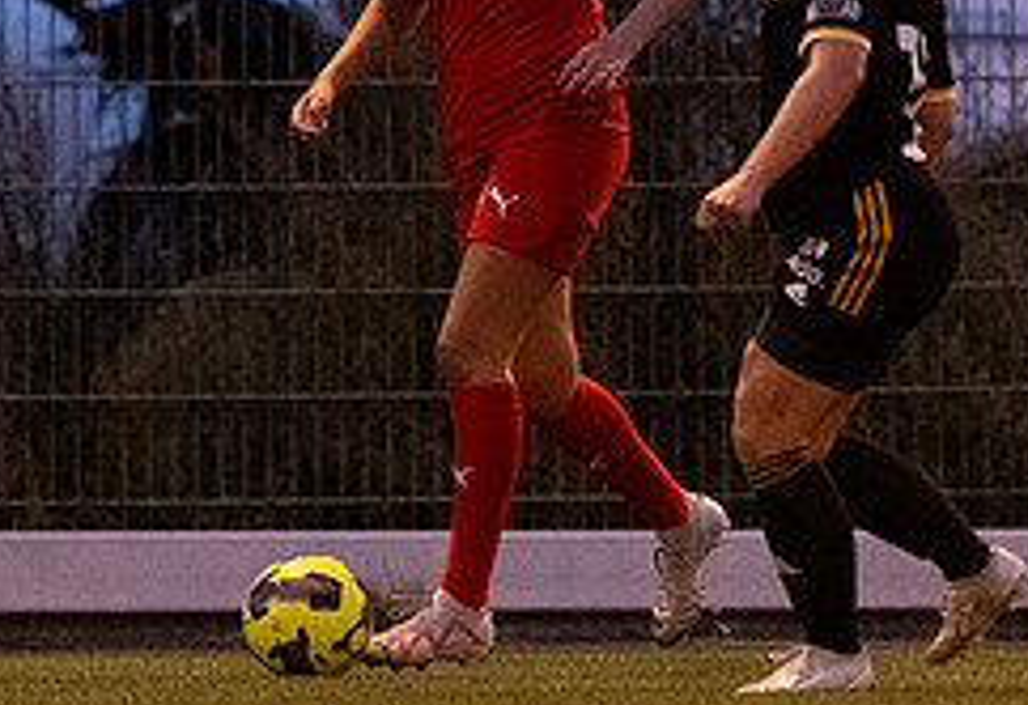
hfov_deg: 1.5
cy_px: 181
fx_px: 40190
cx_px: 451
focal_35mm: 1395
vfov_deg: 1.0
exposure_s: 1/640
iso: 8000
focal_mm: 300
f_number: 3.2
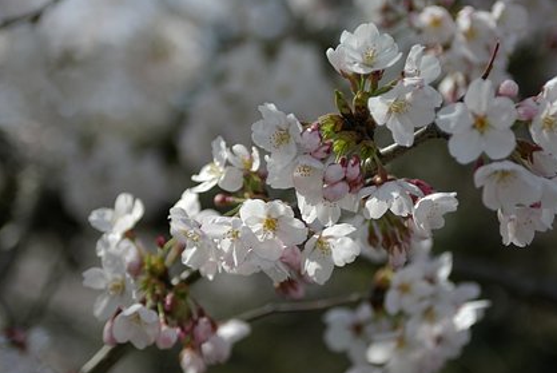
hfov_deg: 22.1
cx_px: 339
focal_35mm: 92
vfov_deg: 14.9
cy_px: 170
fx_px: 1425
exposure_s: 1/4000
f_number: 2.8
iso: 200
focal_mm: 50
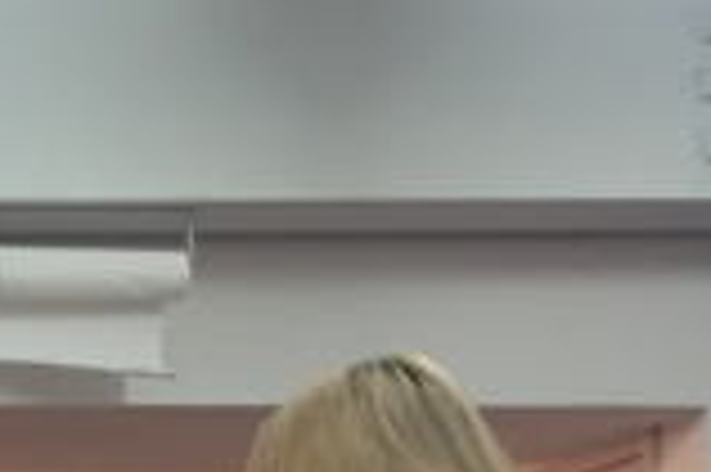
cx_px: -616
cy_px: 800
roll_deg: +0.2
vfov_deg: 8.7
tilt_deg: +4.6
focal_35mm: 153
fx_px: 3019
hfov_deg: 12.2
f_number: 2.2
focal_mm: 4.15
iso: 100
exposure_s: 1/33
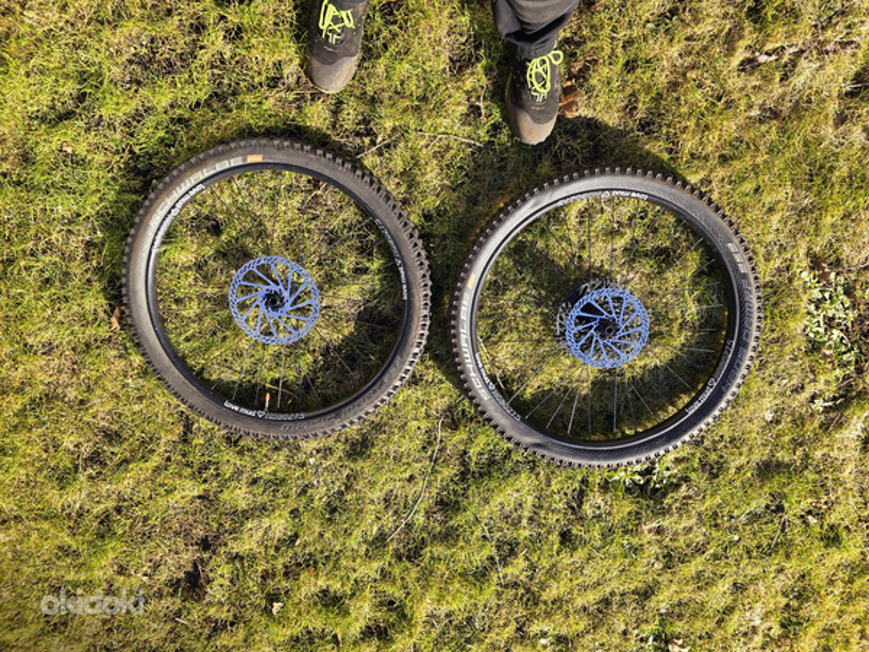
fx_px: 577
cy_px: 326
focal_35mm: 23
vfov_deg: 58.9
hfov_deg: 73.9
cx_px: 434
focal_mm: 6.3
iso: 12
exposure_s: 1/261
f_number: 1.7
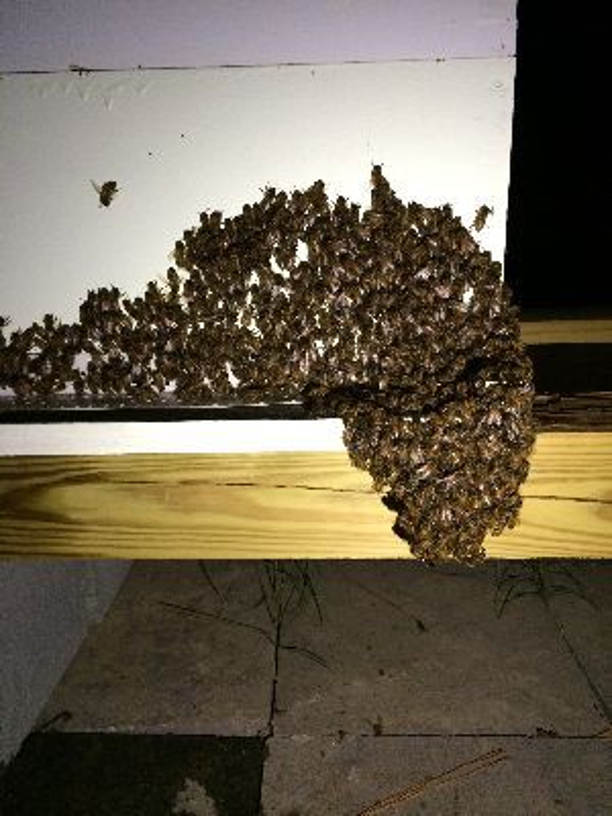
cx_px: 306
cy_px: 408
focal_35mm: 30
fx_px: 707
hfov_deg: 46.8
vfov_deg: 60.0
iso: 320
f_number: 2.2
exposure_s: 1/17
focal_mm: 4.12
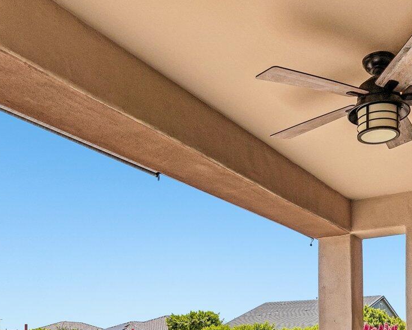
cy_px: 346
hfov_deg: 42.5
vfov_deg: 31.5
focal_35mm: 43
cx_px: 235
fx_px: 528
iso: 400
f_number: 8
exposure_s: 1/1000
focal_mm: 16.5
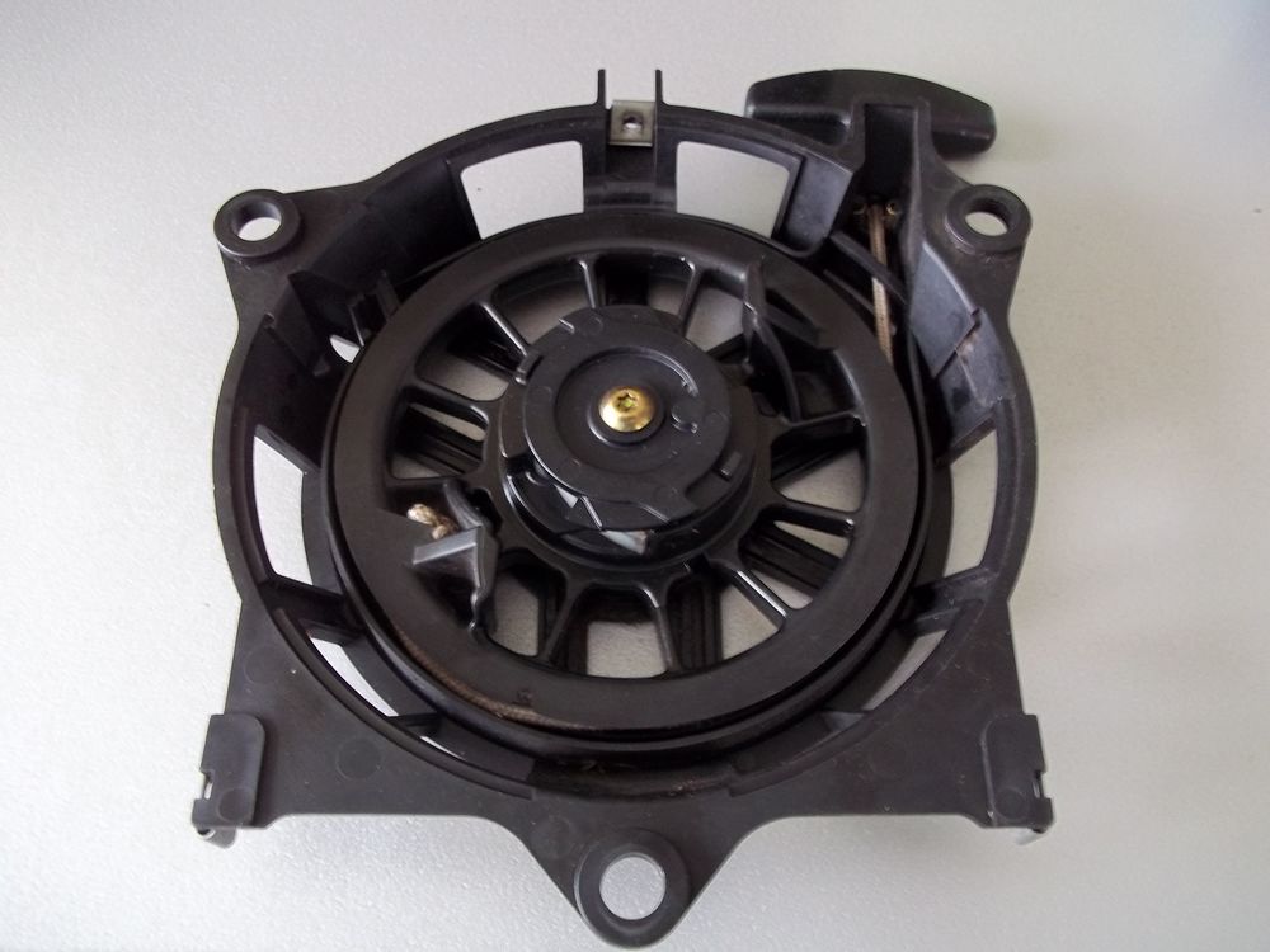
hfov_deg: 56.8
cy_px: 476
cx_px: 635
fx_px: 1174
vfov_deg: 44.2
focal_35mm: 32
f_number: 2.9
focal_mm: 5.7
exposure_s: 1/10
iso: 160
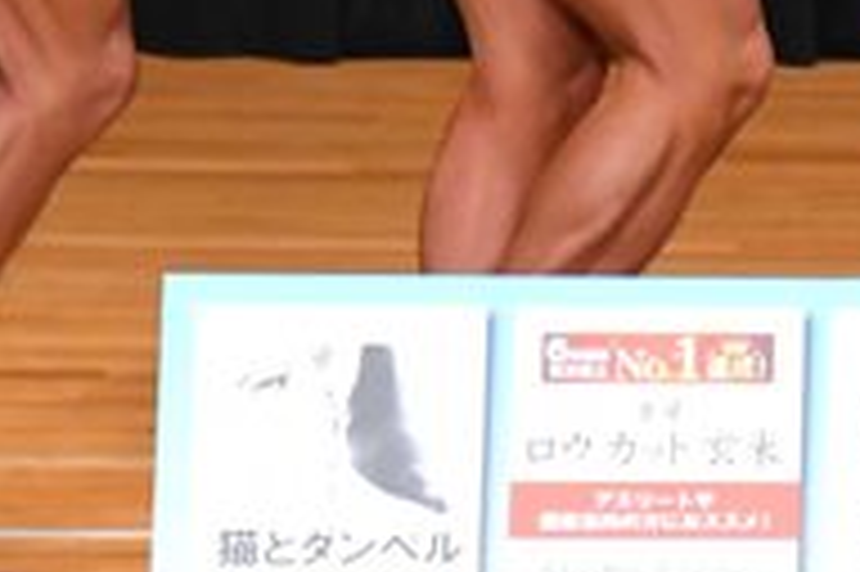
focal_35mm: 1096
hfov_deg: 1.9
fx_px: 26159
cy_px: -320
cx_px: 1159
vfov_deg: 1.3
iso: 4000
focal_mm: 180
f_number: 5.6
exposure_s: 1/400
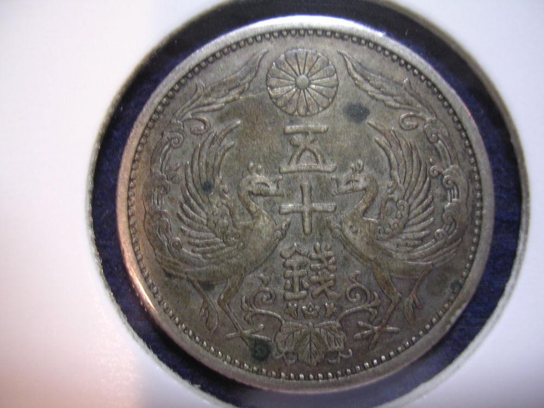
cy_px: 204
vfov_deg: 37.7
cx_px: 272
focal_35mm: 38
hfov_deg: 49.0
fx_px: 597
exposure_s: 1/7.5
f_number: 2.8
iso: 100
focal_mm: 5.8
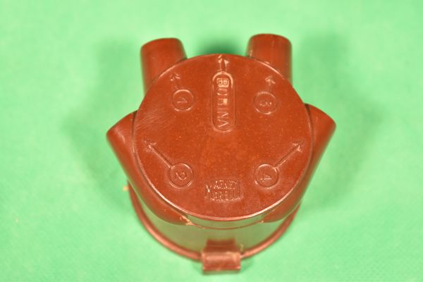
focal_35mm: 82
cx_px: 212
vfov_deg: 16.6
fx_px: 969
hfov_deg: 24.6
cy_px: 141
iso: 400
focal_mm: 55
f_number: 5.6
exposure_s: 1/100
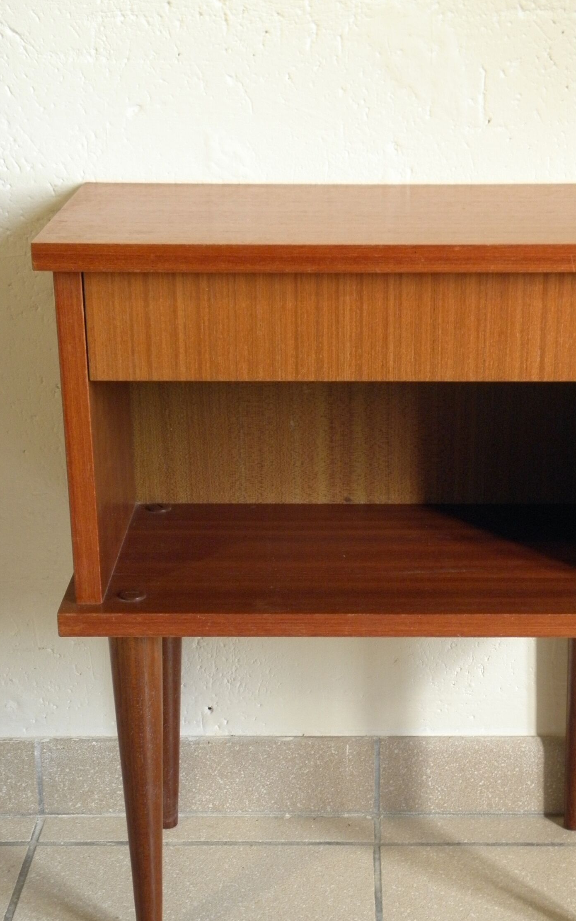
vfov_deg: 33.5
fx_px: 1532
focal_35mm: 61
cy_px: 500
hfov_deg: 21.2
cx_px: 368
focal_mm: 9.1
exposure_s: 1/25
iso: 200
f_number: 4
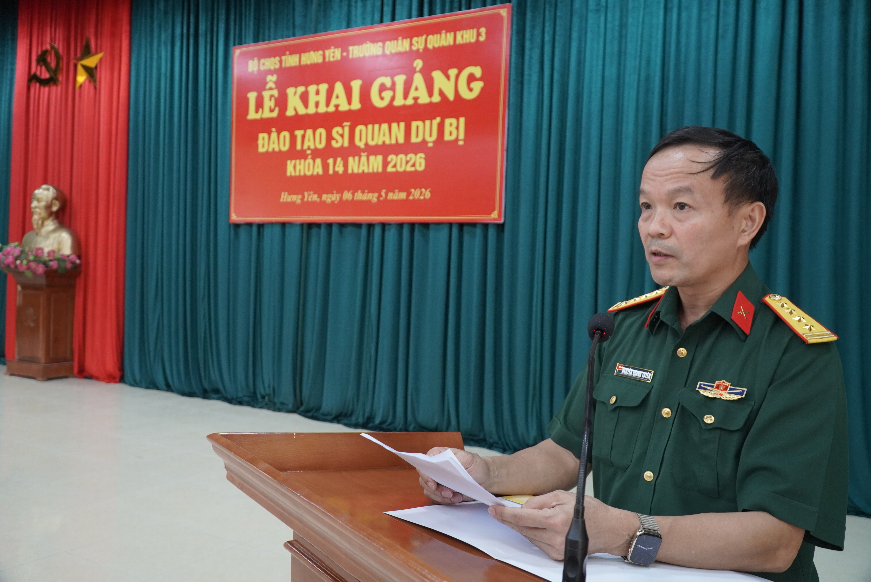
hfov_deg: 61.9
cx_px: 436
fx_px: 726
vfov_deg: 43.7
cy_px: 291
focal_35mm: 30
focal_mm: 20
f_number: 4
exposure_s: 1/160
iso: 1600
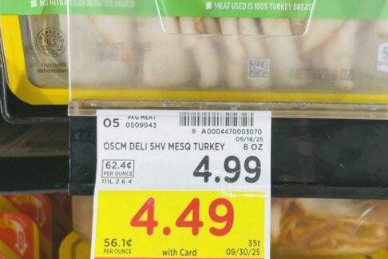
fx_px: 614
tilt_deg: -6.5
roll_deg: +0.3
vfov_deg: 23.6
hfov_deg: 34.8
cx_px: 250
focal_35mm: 57
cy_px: 78
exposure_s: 1/121
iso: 50
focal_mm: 4.2
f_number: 1.6
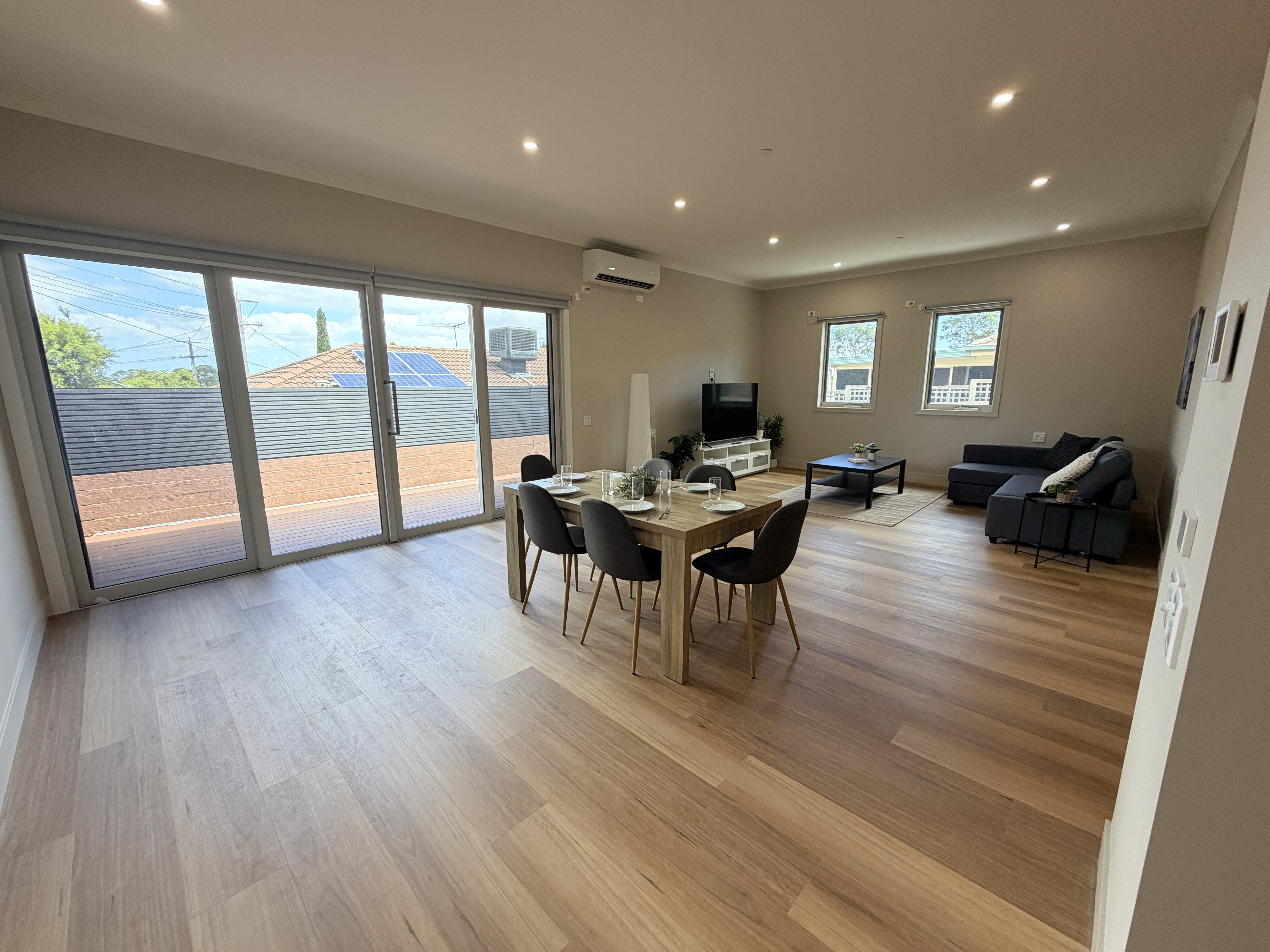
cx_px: 635
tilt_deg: -10.7
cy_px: 476
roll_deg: +0.2
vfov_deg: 85.7
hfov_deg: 102.1
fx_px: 514
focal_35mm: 14
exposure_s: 1/100
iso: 64
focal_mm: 2.22
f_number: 2.2
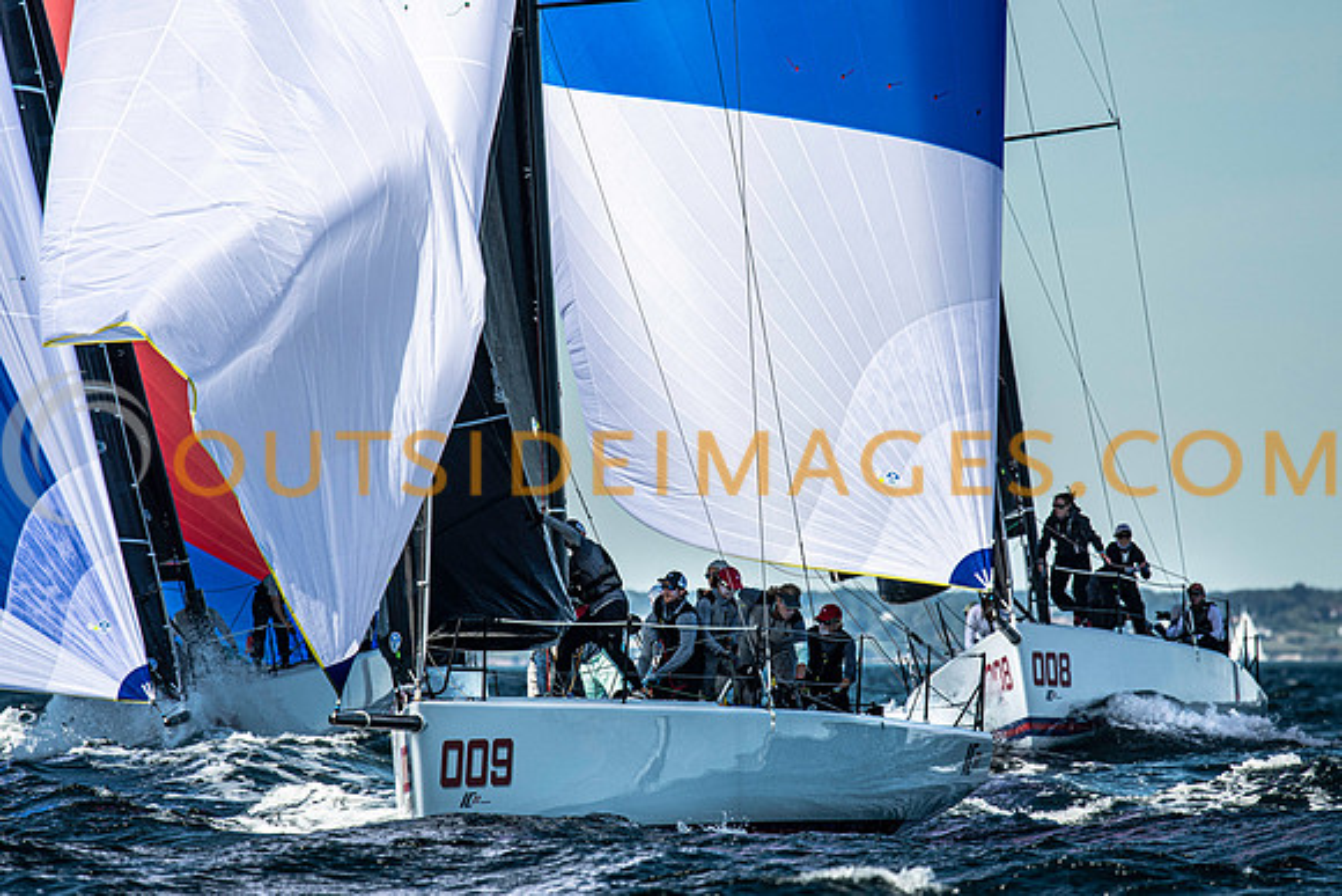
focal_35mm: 456
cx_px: 671
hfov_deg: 4.5
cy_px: 448
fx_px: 16993
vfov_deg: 3.0
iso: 320
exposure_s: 1/3200
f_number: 5
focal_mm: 300
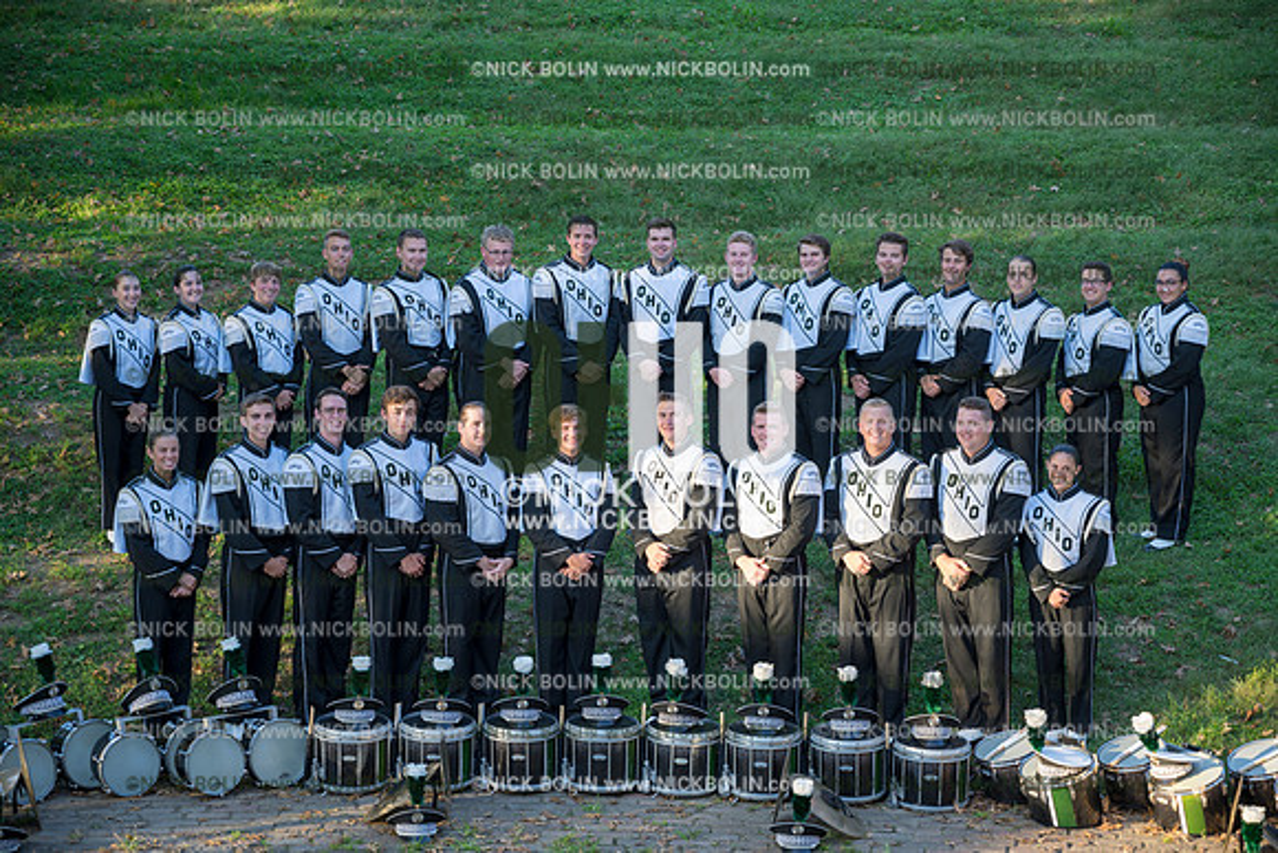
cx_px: 639
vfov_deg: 19.7
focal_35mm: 69
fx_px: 2450
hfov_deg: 29.2
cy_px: 426
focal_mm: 69
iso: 125
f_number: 4
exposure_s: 1/160
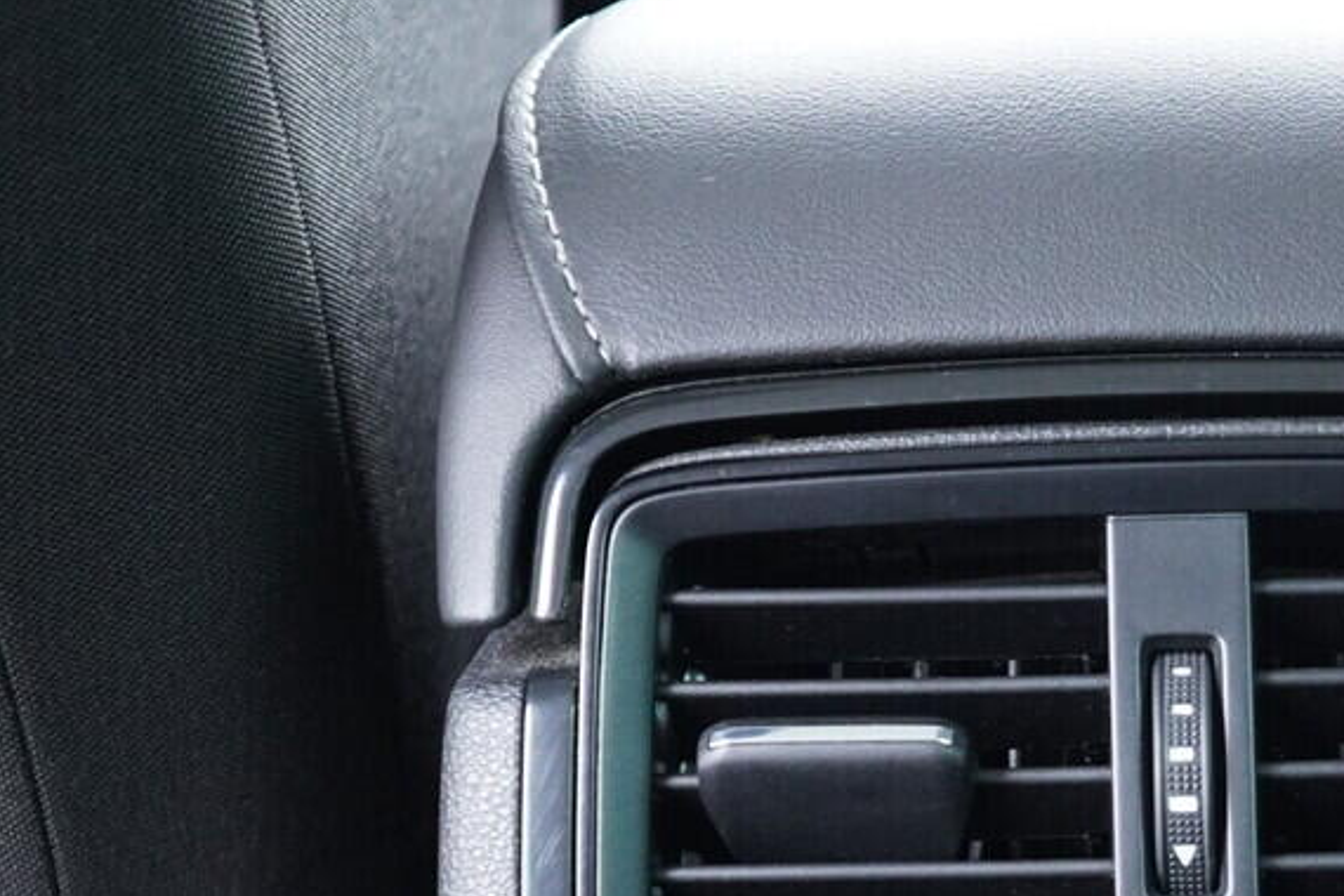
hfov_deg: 21.8
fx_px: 3397
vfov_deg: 14.5
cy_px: 1094
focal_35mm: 91
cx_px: 1243
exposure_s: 1/40
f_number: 2.8
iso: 2000
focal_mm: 24
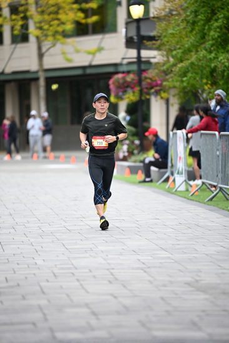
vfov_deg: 10.3
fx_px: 1907
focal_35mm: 200
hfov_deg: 6.9
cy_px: 172
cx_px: 114
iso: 1250
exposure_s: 1/1600
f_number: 2.8
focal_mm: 200
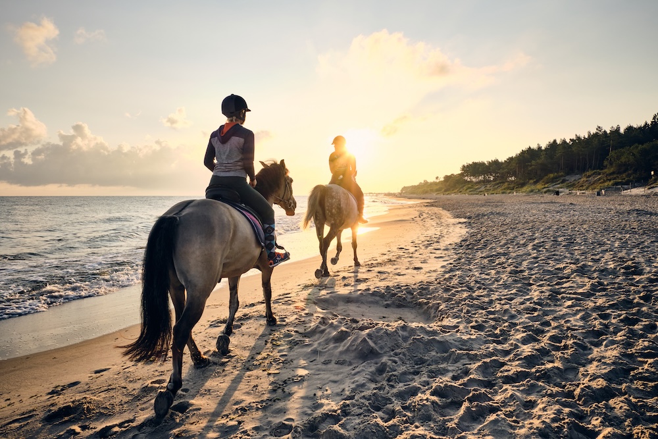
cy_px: 220
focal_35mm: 24
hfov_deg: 73.7
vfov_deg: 53.1
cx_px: 329
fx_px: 439
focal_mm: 16
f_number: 7.1
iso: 400
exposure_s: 1/950
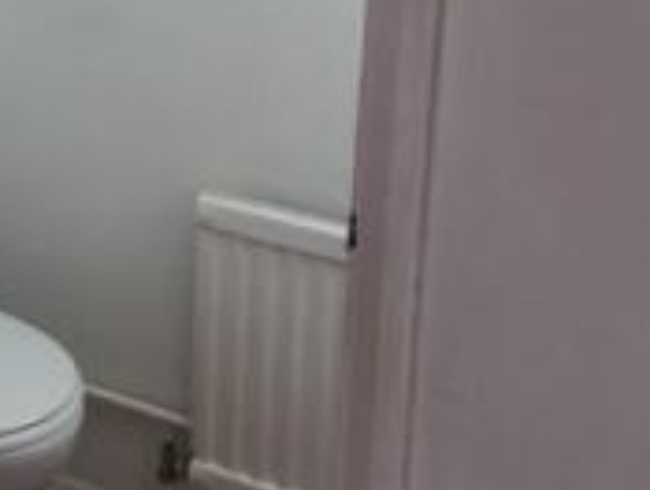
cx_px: -32
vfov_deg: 14.3
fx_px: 1938
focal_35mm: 103
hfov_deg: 18.4
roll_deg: +0.0
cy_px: 58
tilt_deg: -18.2
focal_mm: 3.3
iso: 25
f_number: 2.4
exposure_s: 1/120
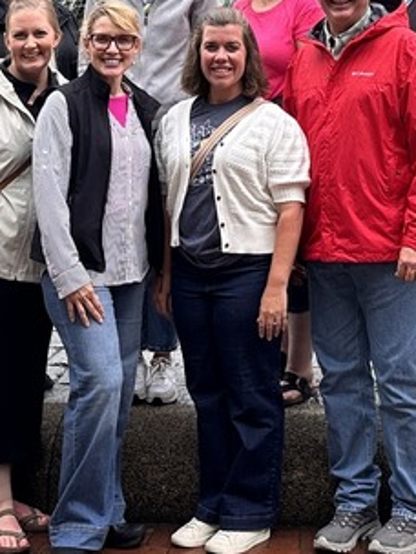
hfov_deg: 32.0
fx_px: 721
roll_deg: +0.7
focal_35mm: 45
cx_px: 144
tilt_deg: +1.1
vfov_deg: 41.8
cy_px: 217
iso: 80
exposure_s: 1/121
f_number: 1.78
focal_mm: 6.86
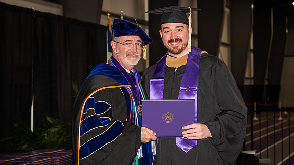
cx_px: 148
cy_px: 92
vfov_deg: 14.2
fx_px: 663
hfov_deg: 25.0
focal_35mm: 85
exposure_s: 1/200
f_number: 5.6
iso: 1000
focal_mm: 80
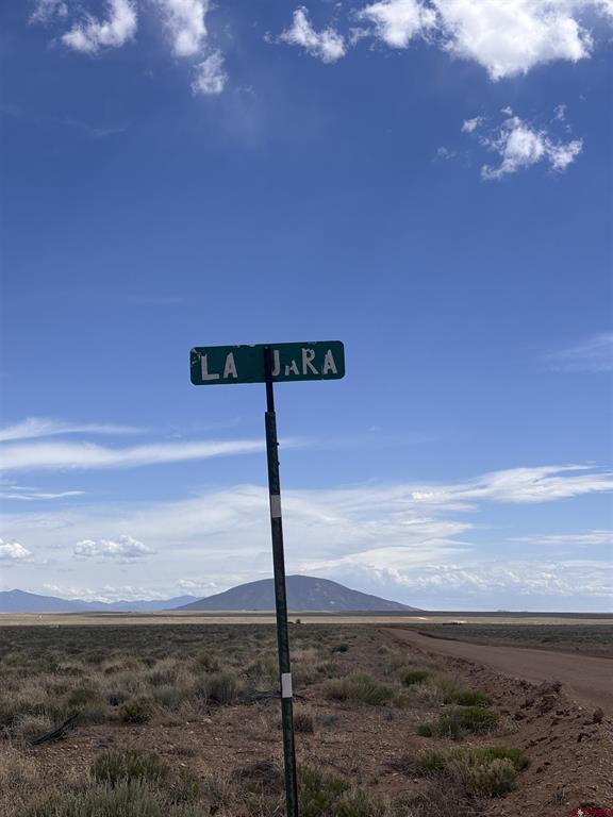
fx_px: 1228
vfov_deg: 36.8
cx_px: 306
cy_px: 408
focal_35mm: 52
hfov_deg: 28.0
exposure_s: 1/5076
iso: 40
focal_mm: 5.96
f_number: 1.6
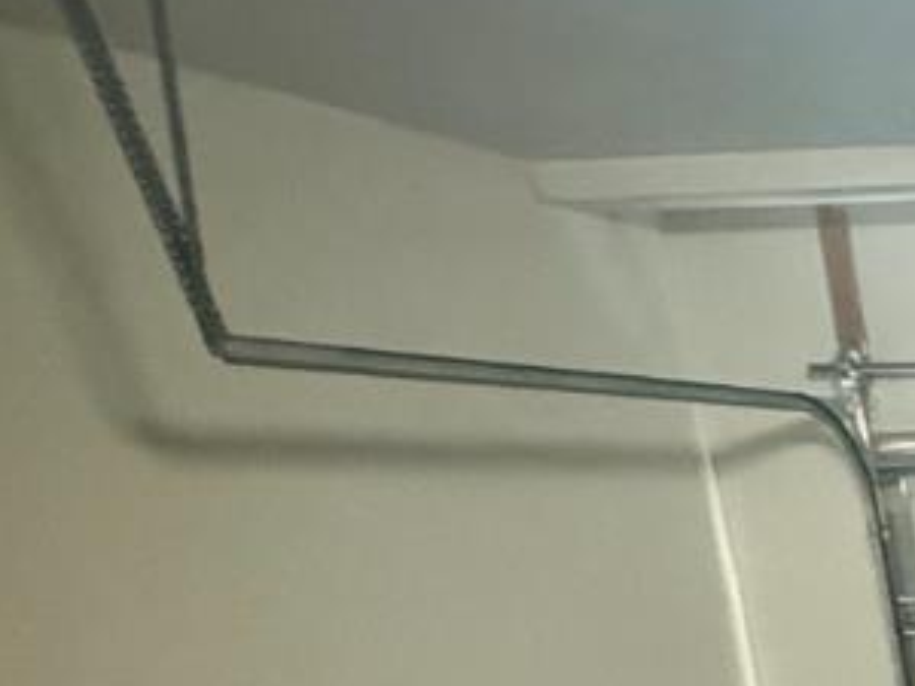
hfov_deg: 18.8
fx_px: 1850
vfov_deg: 18.2
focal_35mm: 70
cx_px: 1787
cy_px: 1090
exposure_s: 1/40
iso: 1000
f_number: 2.2
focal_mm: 2.22
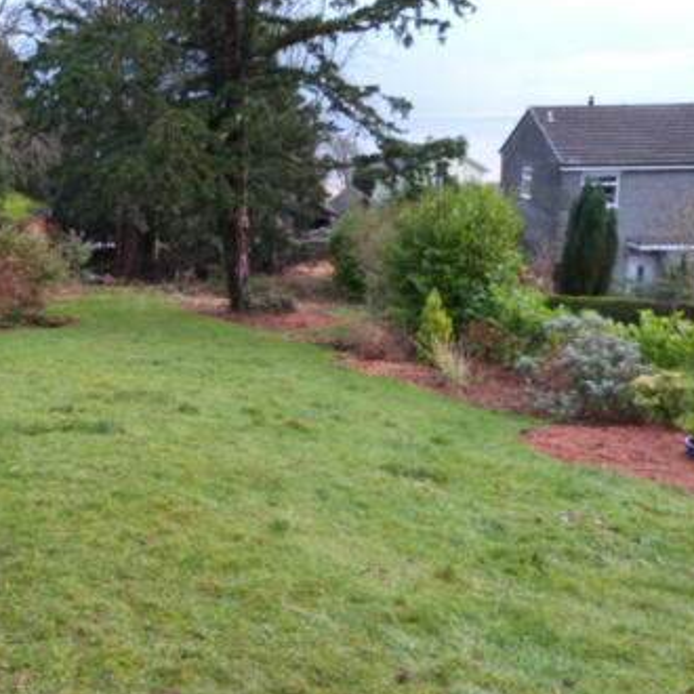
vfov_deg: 42.8
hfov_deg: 41.3
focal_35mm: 39
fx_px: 885
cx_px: 155
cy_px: 331
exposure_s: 1/60
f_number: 2.8
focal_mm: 4.5
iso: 200
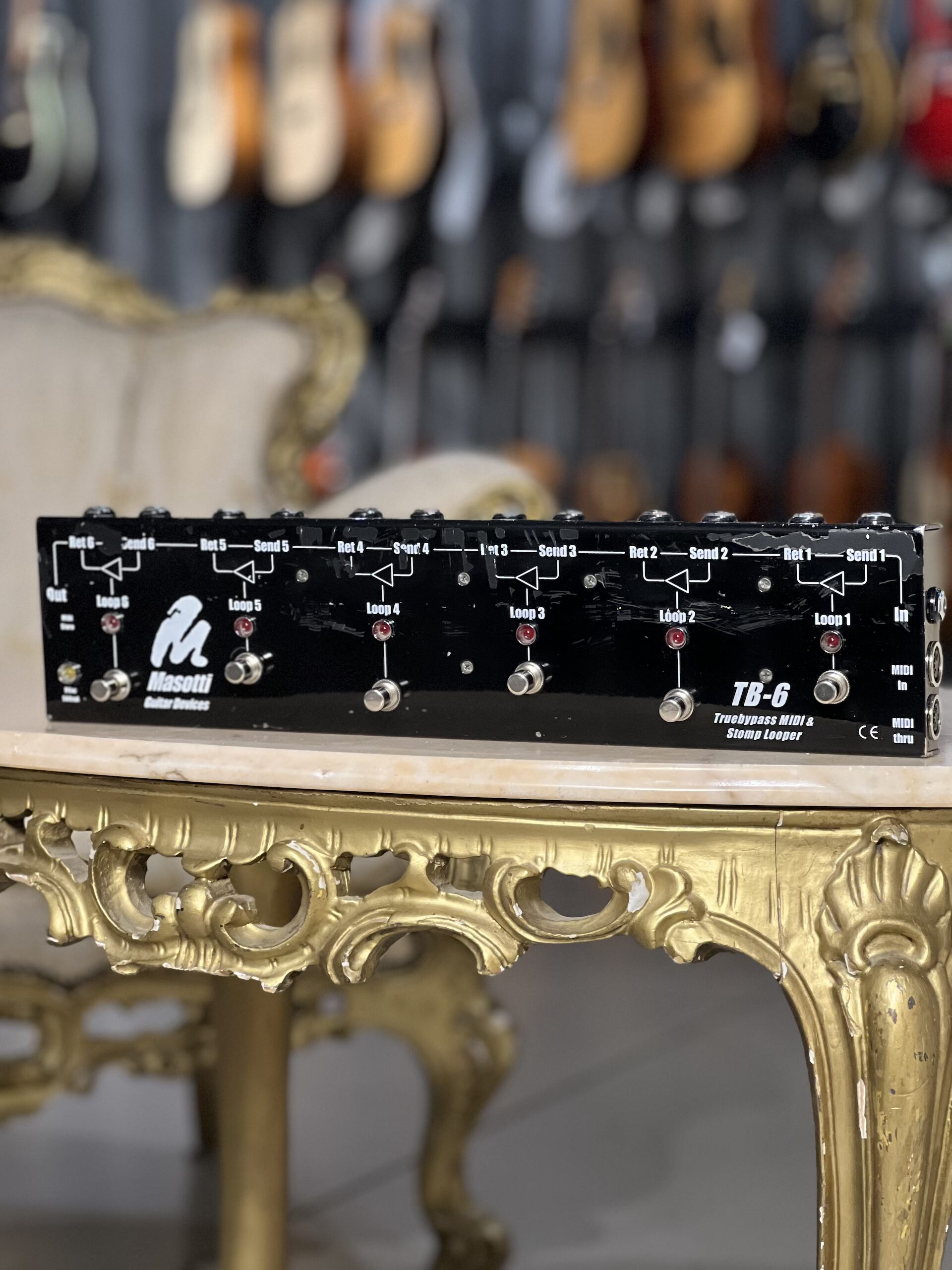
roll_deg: +0.1
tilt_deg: -1.6
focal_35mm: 77
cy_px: 635
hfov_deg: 19.1
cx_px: 476
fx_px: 2824
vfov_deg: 25.3
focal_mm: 9
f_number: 2.8
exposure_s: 1/25
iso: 320
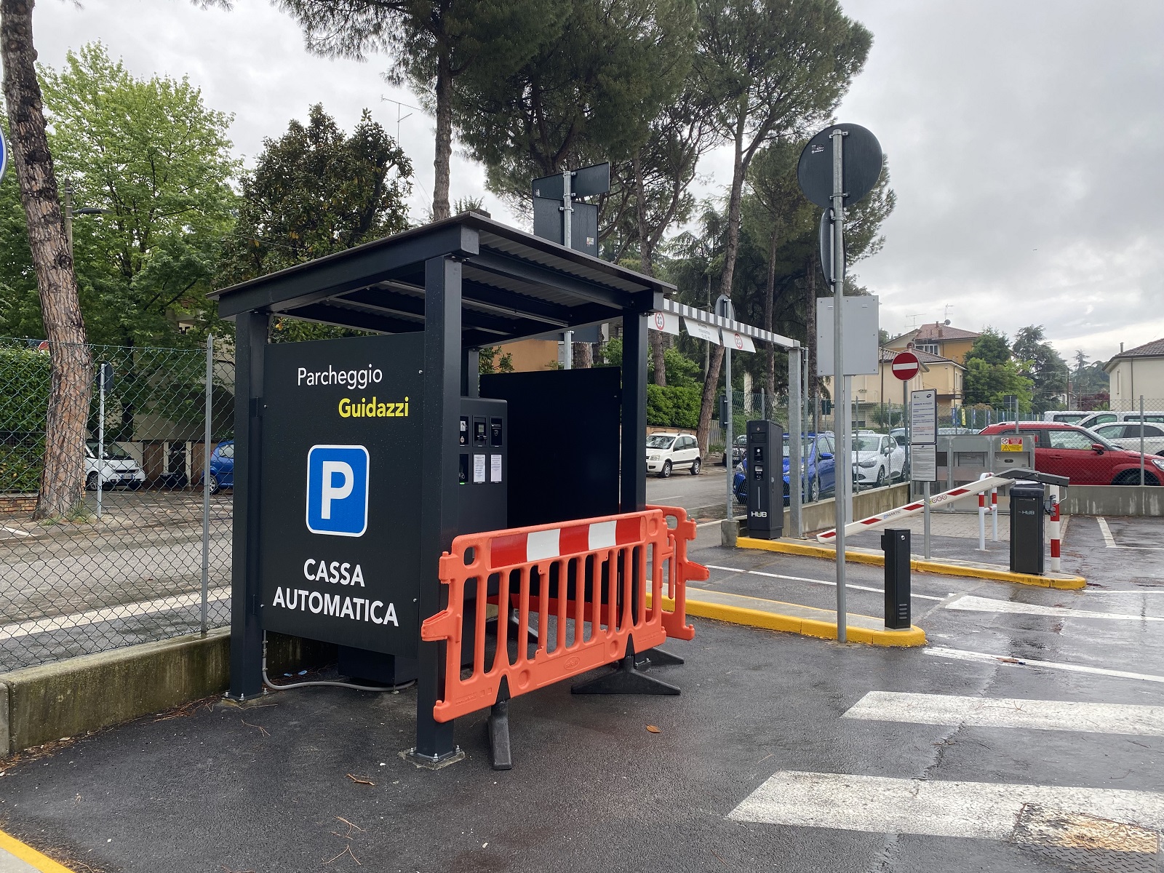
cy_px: 436
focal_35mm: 26
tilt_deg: -0.3
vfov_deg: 53.1
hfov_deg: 67.3
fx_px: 874
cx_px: 582
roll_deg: +0.2
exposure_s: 1/255
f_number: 1.8
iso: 32
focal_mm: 4.25
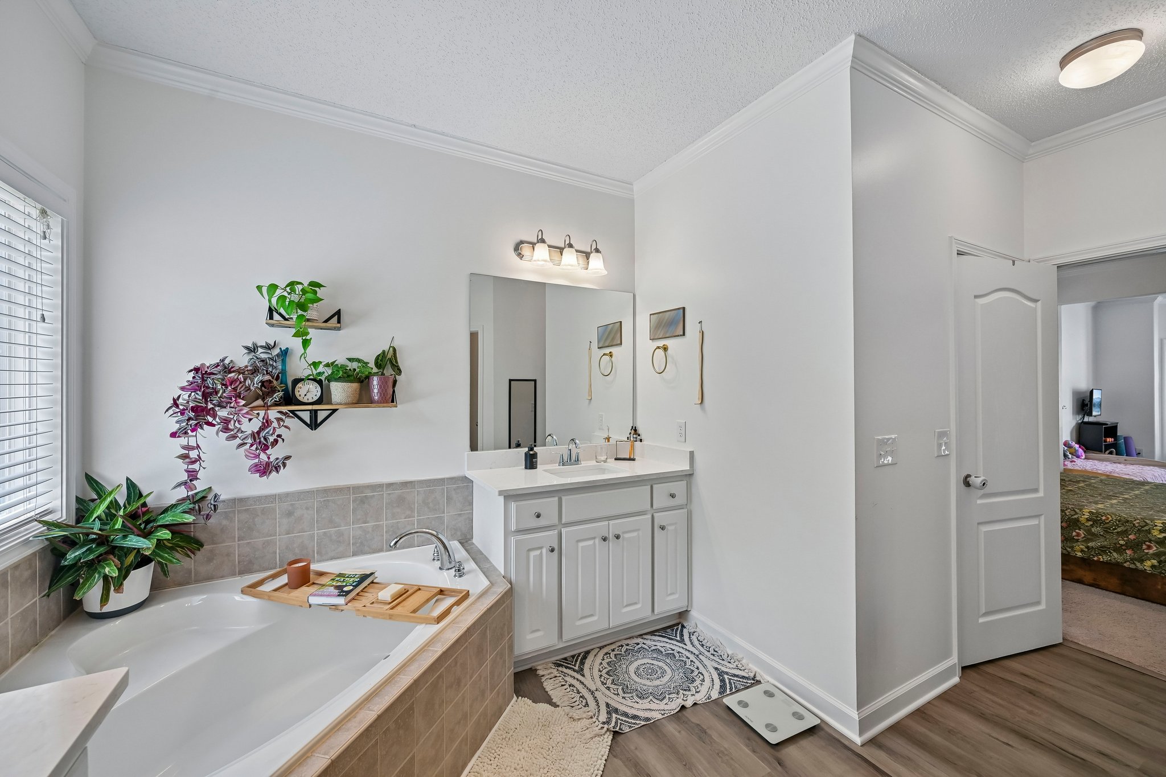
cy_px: 388
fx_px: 453
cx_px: 583
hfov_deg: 104.3
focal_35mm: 14
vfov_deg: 81.2
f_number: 8
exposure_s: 1/15
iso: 110
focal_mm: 14
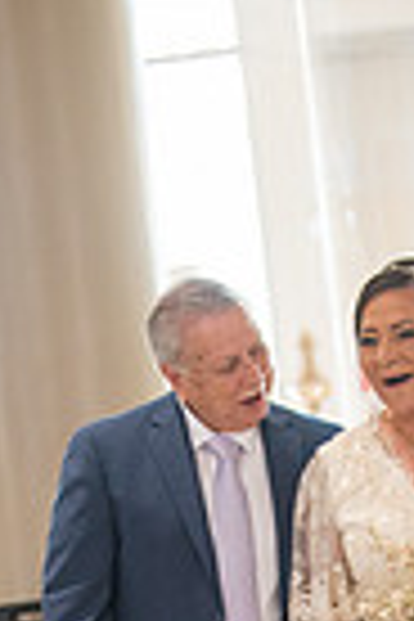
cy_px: 936
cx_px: 270
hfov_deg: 6.0
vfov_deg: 8.8
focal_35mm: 229
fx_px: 3950
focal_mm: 70
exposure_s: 1/160
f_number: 2.8
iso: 1600
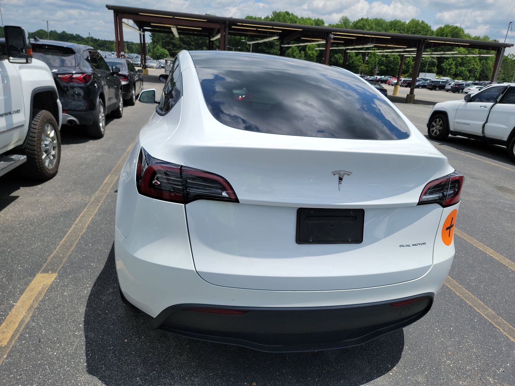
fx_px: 357
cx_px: 258
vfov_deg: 56.8
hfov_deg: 71.6
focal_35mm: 24
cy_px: 193
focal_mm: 6.7
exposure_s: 1/1496
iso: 50
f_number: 1.8
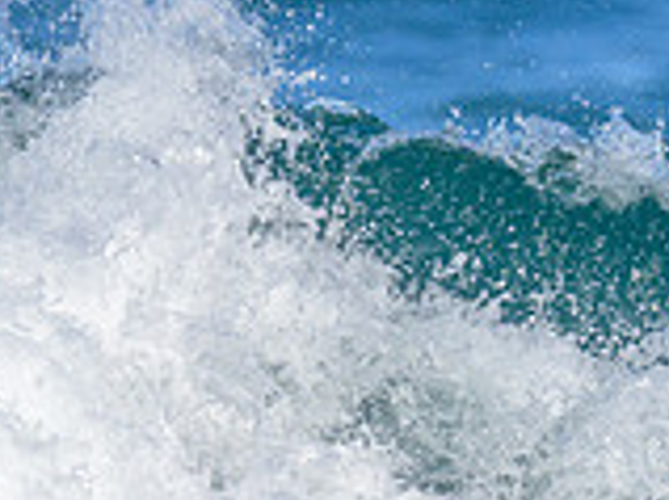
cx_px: 1271
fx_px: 68286
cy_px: 394
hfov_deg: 0.6
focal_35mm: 3536
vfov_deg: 0.4
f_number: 6.3
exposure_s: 1/2000
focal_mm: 800
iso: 360
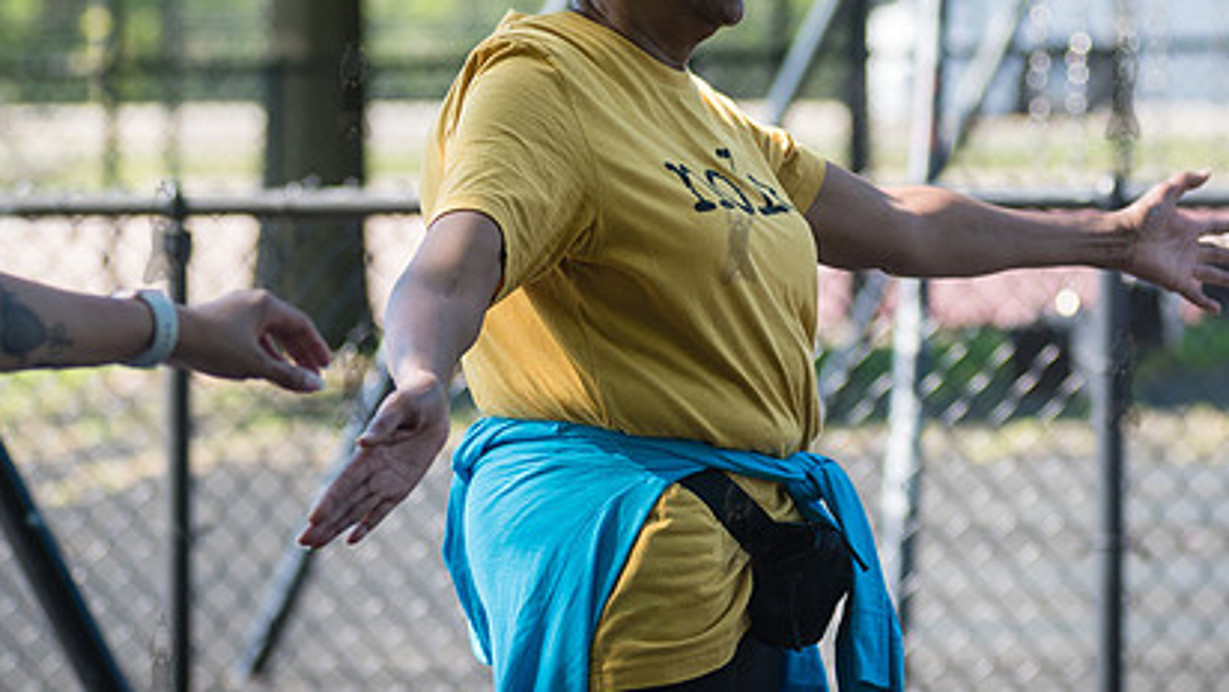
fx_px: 7073
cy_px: 213
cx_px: 693
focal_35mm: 217
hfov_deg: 9.9
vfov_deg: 5.6
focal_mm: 112
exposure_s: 1/500
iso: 200
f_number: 3.5
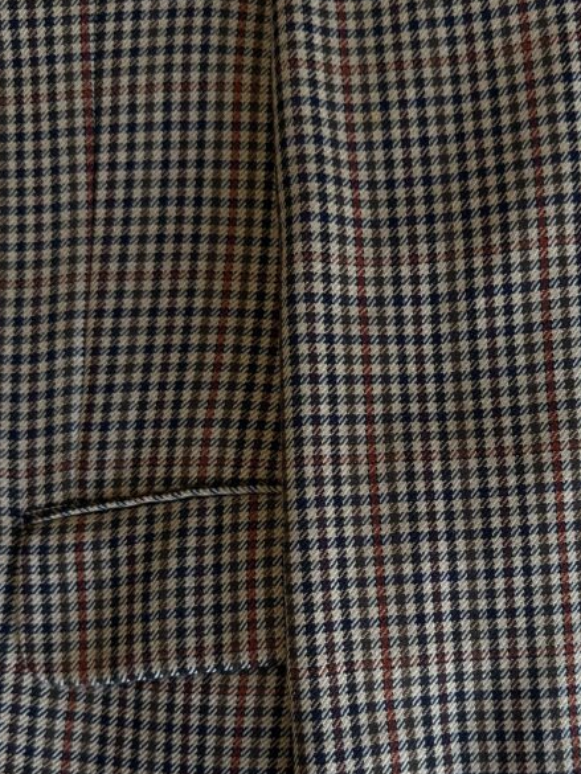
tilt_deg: -84.6
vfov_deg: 44.3
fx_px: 940
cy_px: 503
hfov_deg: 34.0
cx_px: 388
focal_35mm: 42
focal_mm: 6.76
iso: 80
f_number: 1.78
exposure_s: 1/121
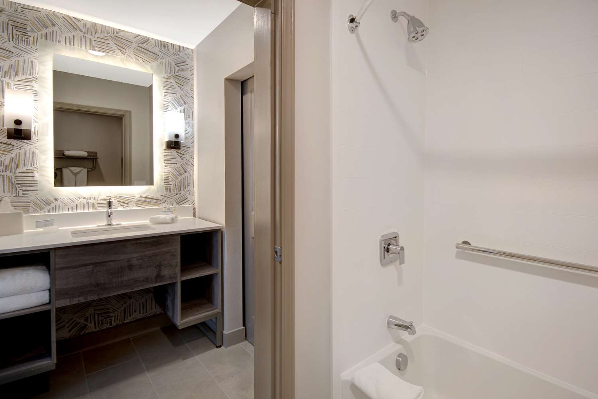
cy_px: 200
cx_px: 299
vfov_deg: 69.7
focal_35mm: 17
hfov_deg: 92.4
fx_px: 287
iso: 250
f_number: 7.1
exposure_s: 1/30
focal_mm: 11.5
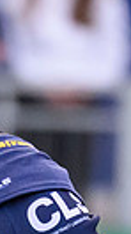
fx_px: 32572
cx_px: -279
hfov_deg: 0.2
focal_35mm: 5261
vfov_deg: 0.4
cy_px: 436
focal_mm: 560
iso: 4000
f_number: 4
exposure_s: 1/3200
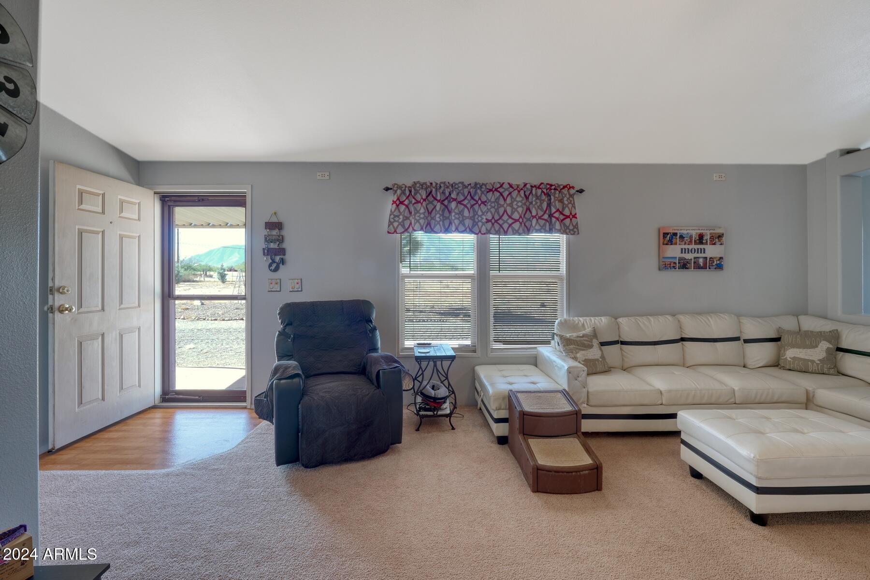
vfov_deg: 81.2
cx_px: 435
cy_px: 290
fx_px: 338
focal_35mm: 14
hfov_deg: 104.3
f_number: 8
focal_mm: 14
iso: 400
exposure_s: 1/5
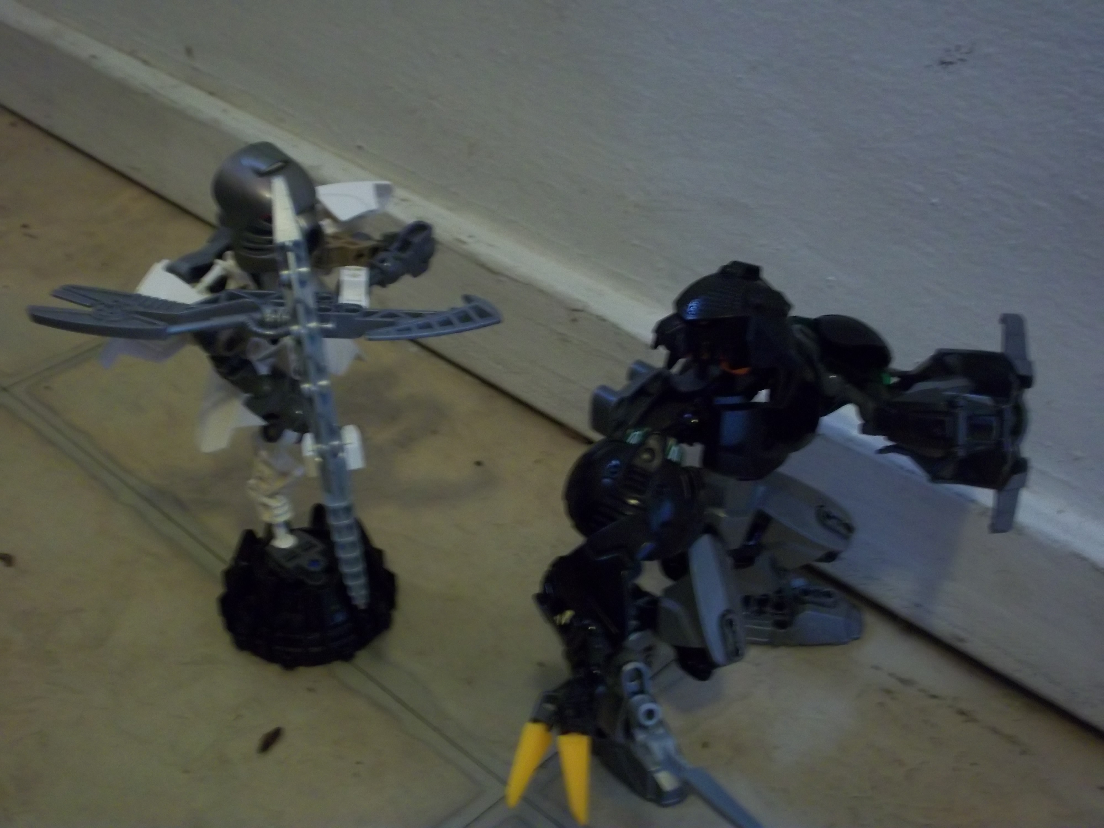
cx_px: 552
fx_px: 1467
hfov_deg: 41.2
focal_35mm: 46
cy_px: 414
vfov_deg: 31.5
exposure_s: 1/8
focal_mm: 8.2
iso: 320
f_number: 3.5
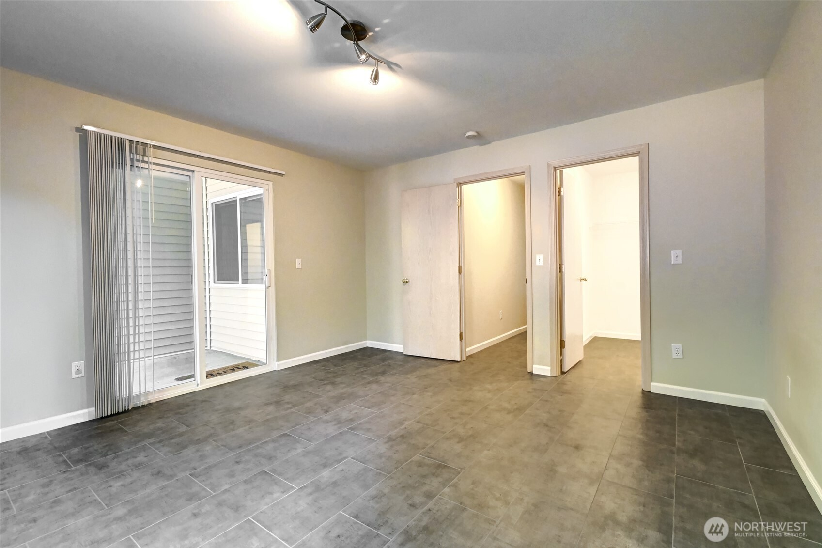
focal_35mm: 15
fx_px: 342
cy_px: 274
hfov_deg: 100.4
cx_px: 411
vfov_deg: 77.3
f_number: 11
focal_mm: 10
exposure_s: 1/3.33
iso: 3200
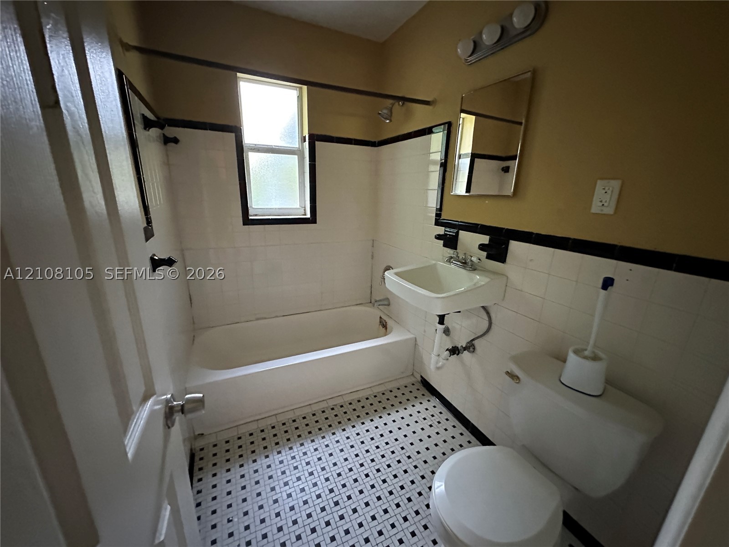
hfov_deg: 102.1
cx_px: 364
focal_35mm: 14
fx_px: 295
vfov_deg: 85.7
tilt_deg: -15.4
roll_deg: -1.9
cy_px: 274
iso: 1250
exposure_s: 1/41
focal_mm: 2.22
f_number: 2.2
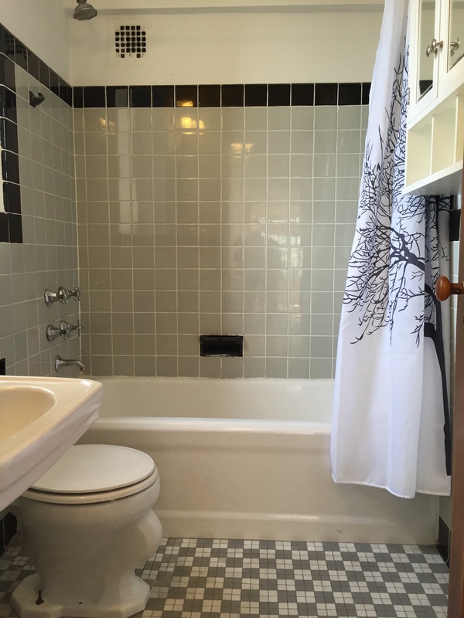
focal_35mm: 29
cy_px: 309
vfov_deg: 61.7
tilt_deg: -5.3
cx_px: 232
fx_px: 518
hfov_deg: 48.2
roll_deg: +0.8
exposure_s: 1/30
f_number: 2.2
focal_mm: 4.15
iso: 50
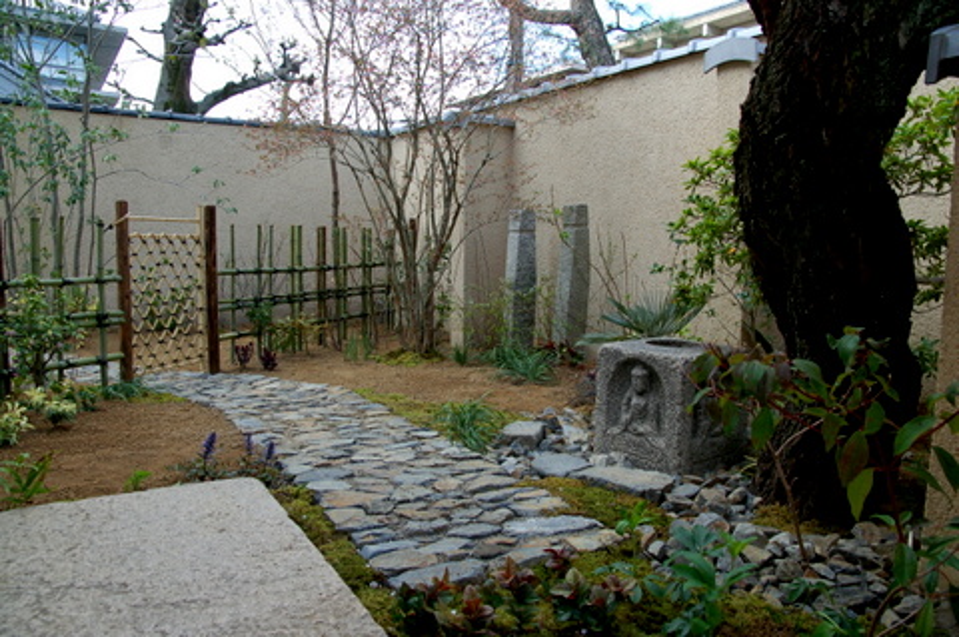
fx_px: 679
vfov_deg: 50.3
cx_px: 480
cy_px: 318
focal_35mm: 26
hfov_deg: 70.5
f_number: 5.6
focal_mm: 17
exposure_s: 1/125
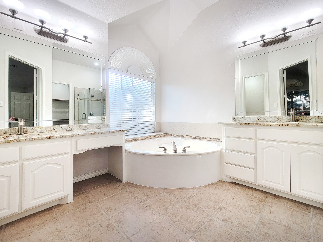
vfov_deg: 89.9
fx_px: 121
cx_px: 162
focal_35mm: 13
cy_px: 121
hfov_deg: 106.2
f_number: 2.2
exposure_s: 1/60
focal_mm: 2.2
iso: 400
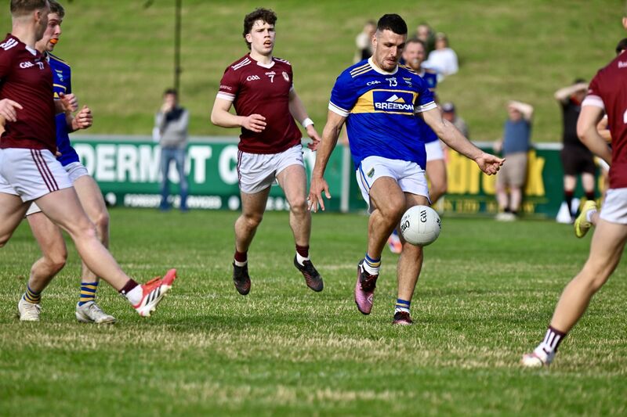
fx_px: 7487
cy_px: 208
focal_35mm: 430
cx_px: 314
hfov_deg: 4.8
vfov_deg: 3.2
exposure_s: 1/1000
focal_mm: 430
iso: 640
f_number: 6
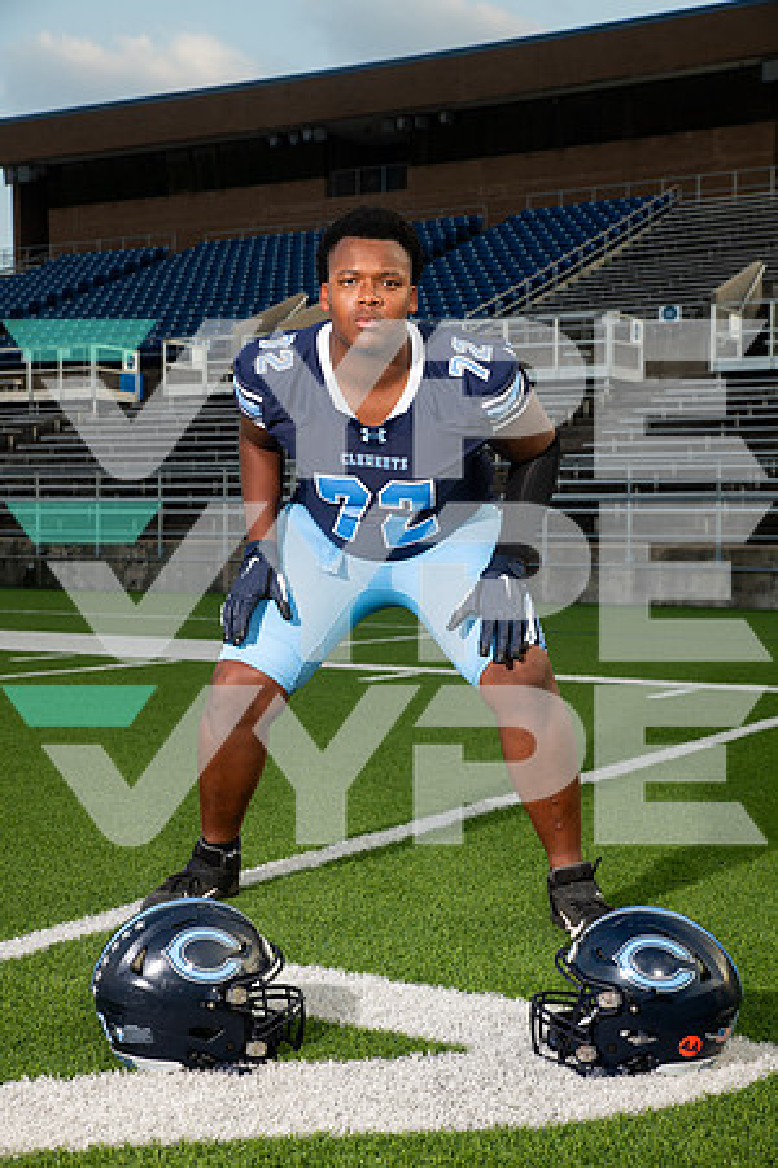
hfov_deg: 26.0
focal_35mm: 52
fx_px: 1686
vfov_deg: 38.2
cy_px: 584
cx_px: 389
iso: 160
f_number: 7.1
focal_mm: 52
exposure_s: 1/320
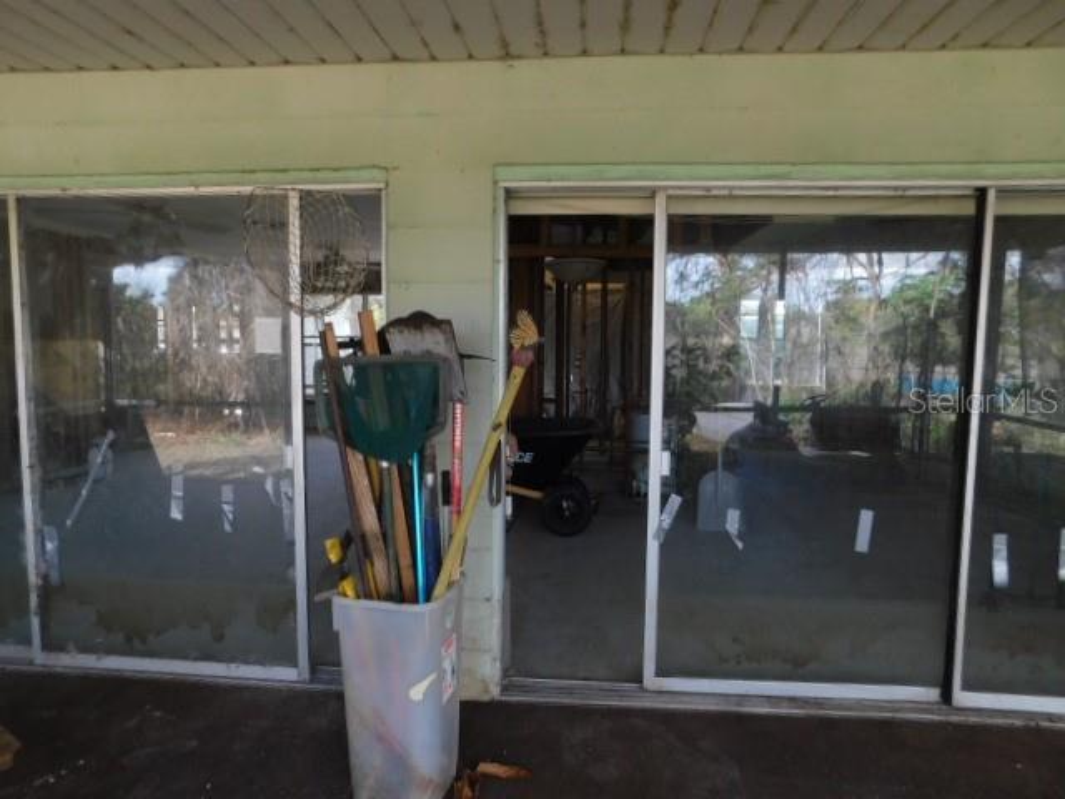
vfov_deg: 58.9
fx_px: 708
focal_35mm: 23
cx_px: 532
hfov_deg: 73.9
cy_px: 400
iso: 125
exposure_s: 1/60
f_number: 3
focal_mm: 4
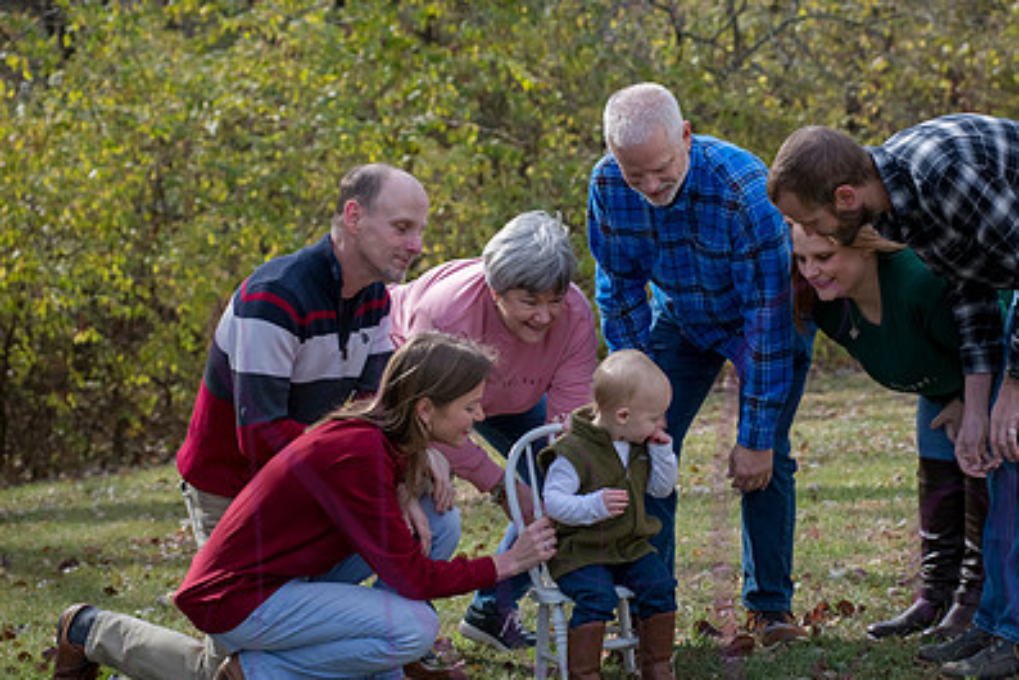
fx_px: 3313
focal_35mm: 117
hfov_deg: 17.5
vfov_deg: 11.7
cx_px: 639
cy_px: 332
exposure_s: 1/800
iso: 400
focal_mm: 80
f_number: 5
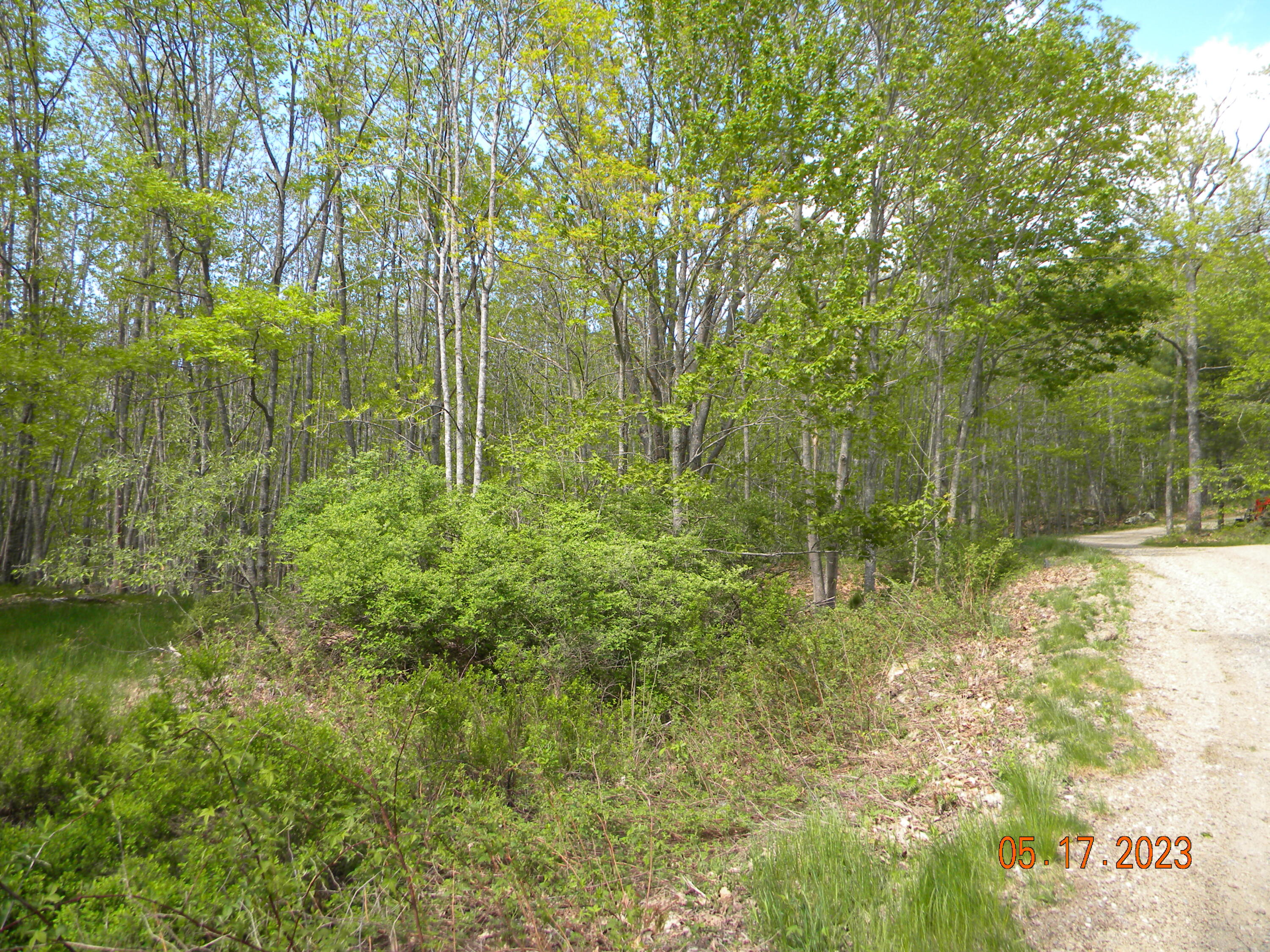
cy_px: 476
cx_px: 635
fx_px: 1027
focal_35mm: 28
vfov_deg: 49.7
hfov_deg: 63.4
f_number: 3.5
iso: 80
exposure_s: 1/67.1
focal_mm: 5
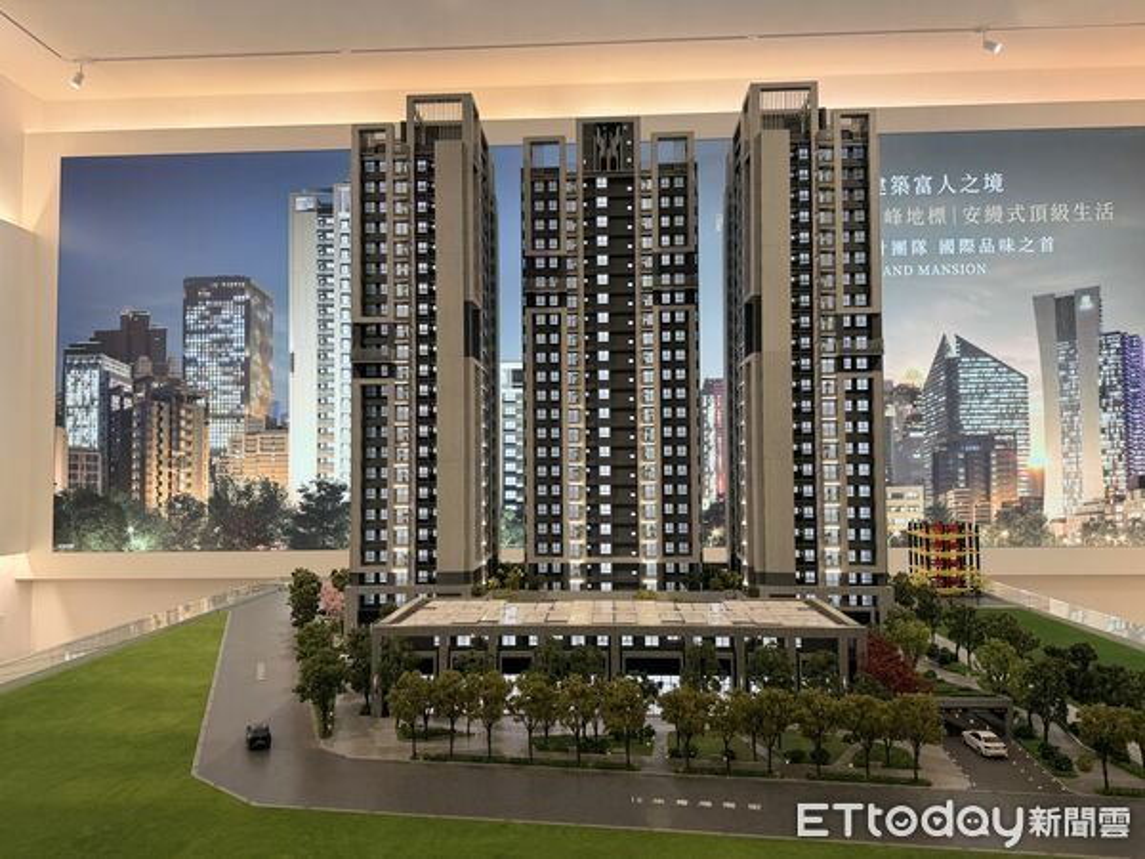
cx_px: 572
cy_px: 430
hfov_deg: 71.6
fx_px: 794
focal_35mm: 24
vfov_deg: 56.8
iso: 80
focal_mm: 6.76
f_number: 1.78
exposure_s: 1/74
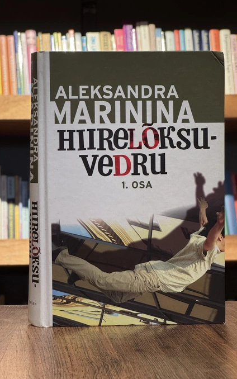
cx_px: 125
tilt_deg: +2.1
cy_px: 189
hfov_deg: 15.9
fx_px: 847
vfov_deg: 25.2
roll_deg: +0.8
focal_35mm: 82
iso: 250
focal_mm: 9
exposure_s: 1/60
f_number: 2.8
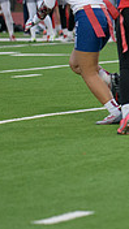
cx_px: 297
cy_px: 21
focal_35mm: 500
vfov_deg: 4.3
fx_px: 3041
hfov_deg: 2.4
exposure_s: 1/3200
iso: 3600
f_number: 2.8
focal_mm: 145
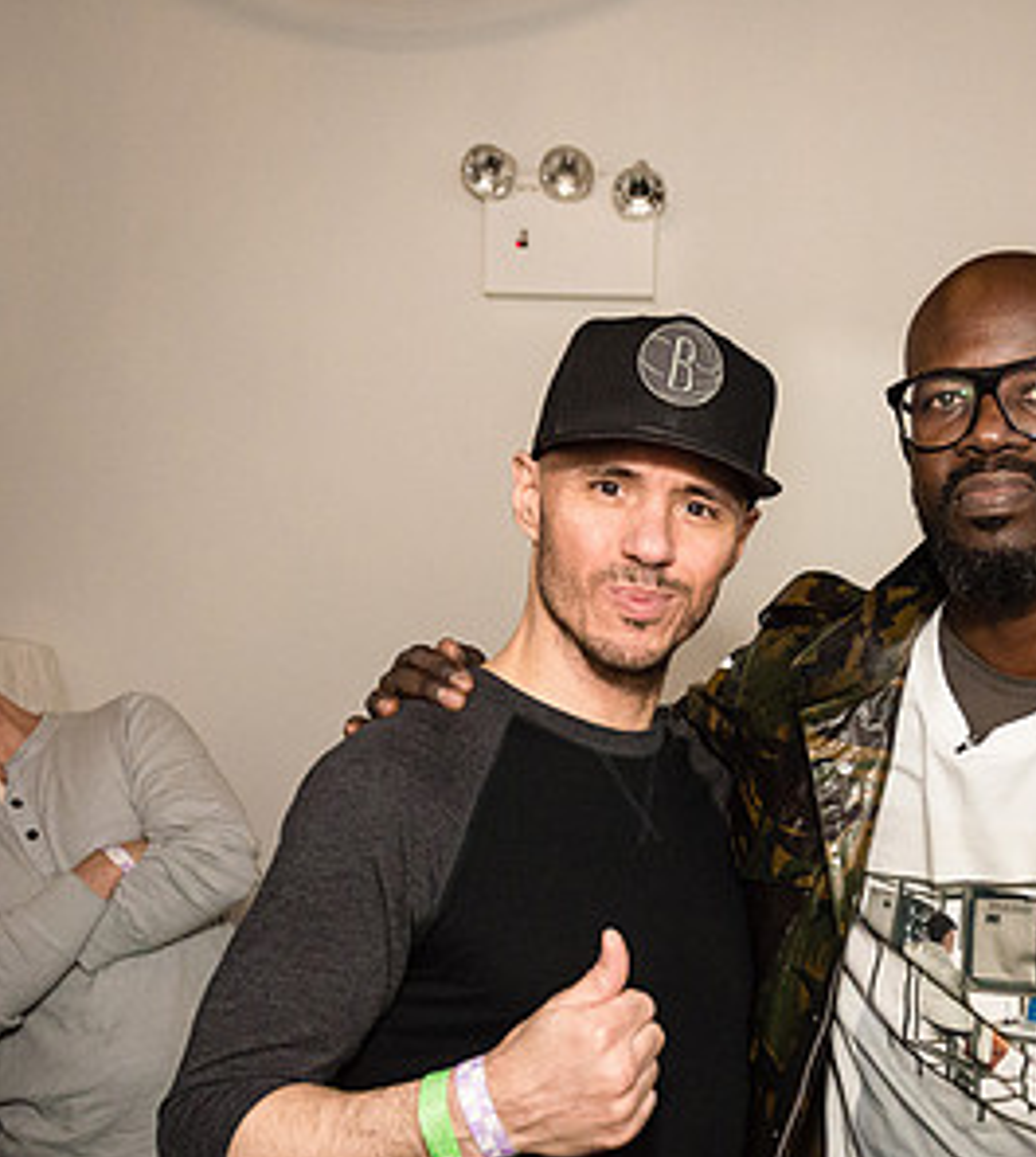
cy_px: 840
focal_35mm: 49
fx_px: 1759
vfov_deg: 35.7
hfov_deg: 32.2
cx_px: 770
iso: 4000
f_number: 4
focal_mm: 24
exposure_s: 1/640
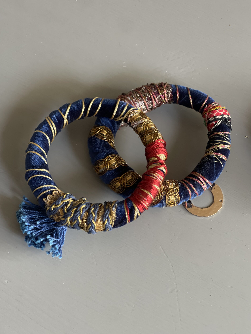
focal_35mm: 65
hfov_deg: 22.6
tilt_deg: -63.0
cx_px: 127
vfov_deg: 29.8
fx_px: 629
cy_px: 167
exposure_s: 1/38
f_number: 2.2
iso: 400
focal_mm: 7.5
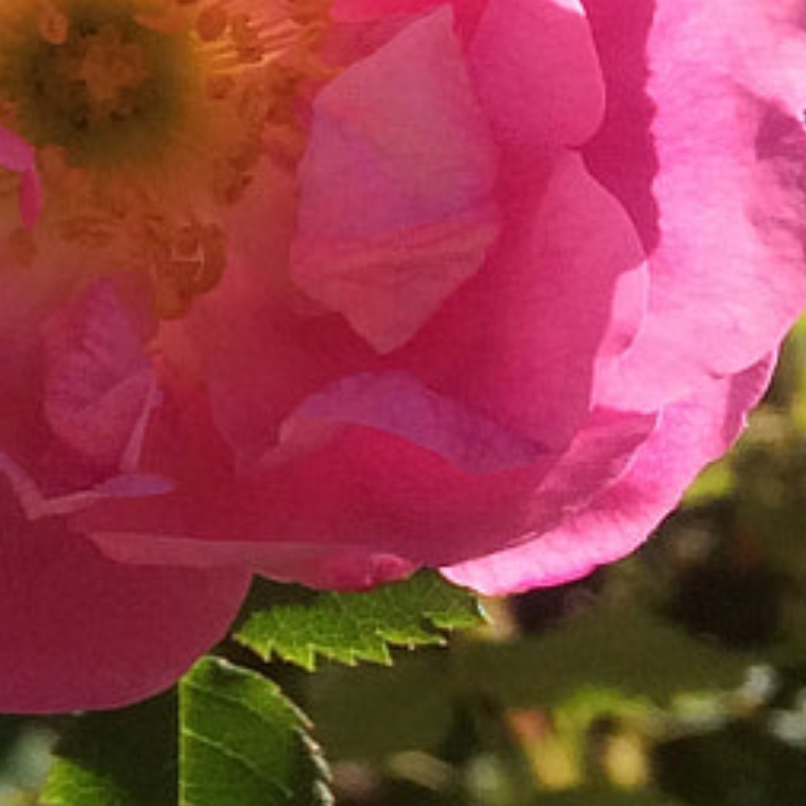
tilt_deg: -2.5
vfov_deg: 10.8
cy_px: 147
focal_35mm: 162
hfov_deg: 9.7
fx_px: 4268
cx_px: -1010
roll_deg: -12.7
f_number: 2.2
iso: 32
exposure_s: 1/1172
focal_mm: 4.15
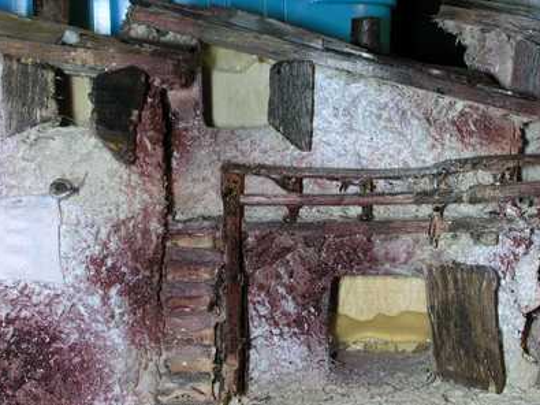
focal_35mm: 78
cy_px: 204
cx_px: 269
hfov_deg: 25.0
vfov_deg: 18.9
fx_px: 1216
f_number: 6.6
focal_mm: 11.8
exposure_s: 1/60
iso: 100
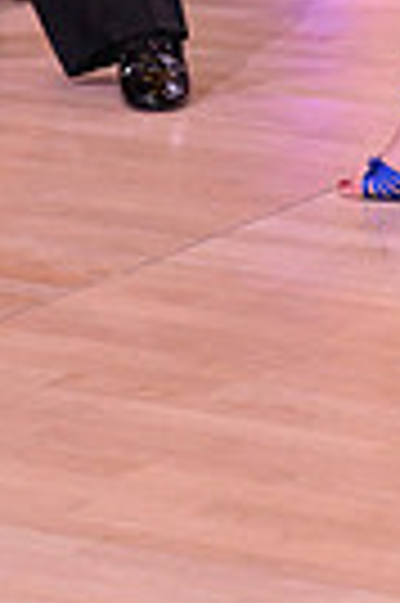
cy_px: -590
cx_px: 213
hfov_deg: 5.1
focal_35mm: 268
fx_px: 4478
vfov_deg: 7.4
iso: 2000
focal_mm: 62
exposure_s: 1/250
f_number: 5
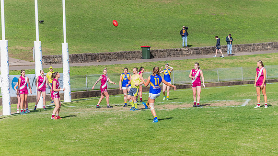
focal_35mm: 168
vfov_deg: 7.2
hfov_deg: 12.8
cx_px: 148
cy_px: 83
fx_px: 1241
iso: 800
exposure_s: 1/1600
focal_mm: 150
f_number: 9
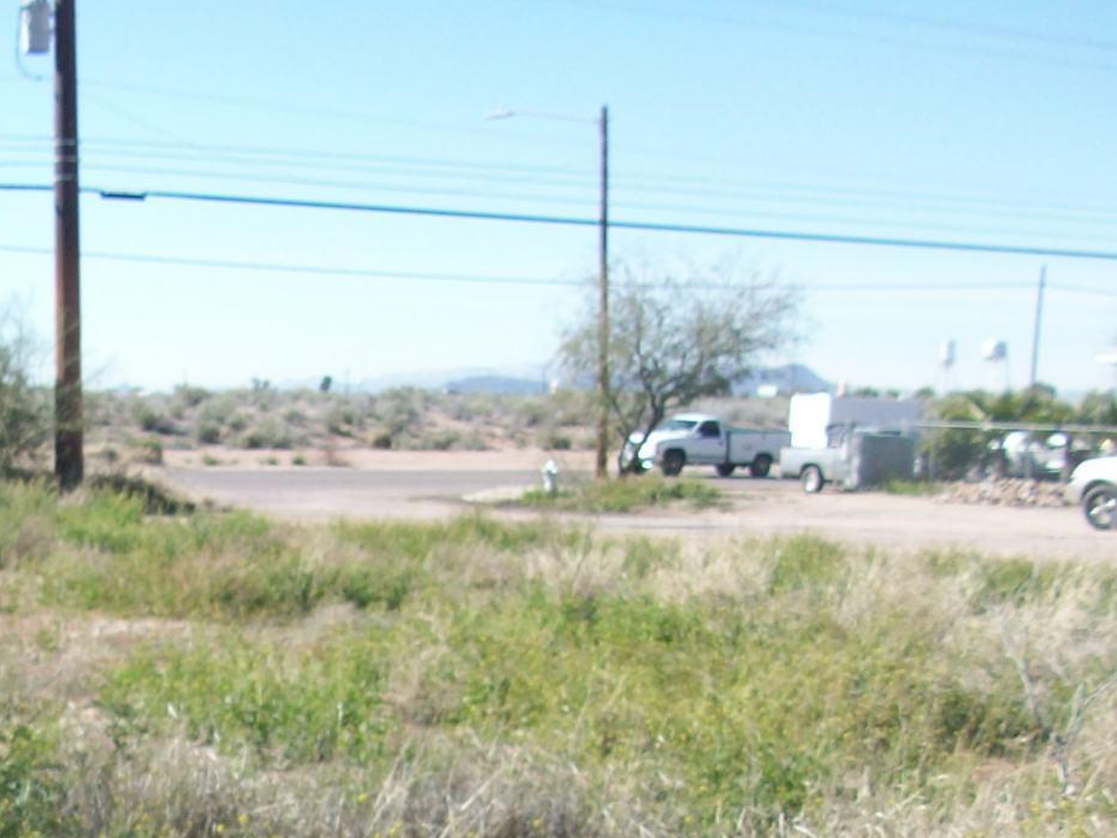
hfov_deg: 25.2
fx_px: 2420
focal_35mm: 75
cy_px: 902
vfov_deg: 18.9
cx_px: 105
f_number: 2.8
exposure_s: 1/586
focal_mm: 5.7
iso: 64
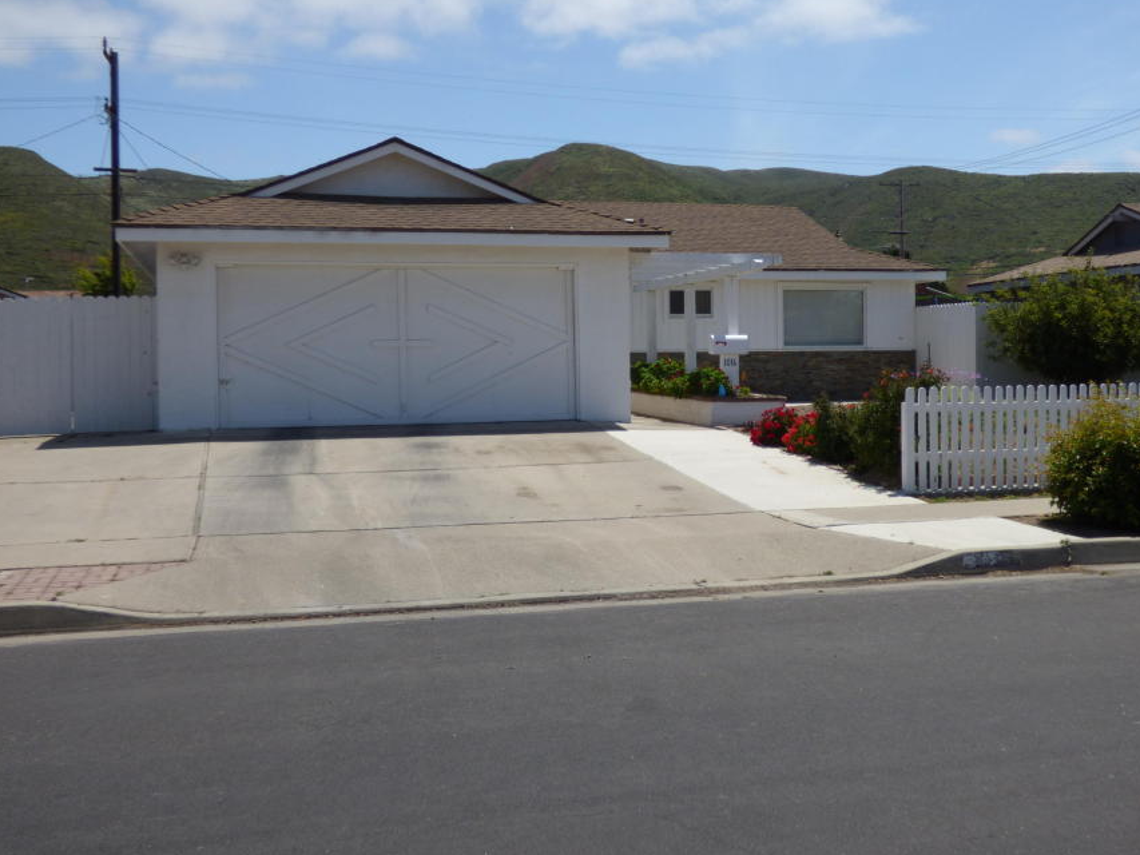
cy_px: 378
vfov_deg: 34.3
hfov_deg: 44.7
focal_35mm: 42
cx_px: 655
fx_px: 1383
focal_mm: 6.18
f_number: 3.4
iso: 100
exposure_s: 1/1600
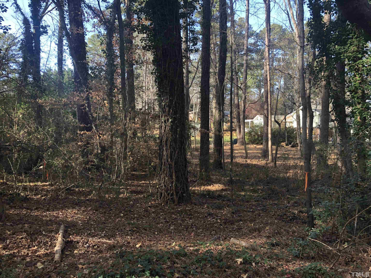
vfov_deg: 48.2
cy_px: 139
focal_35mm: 29
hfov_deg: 61.7
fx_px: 311
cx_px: 186
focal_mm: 3.99
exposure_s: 1/122
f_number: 1.8
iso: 32
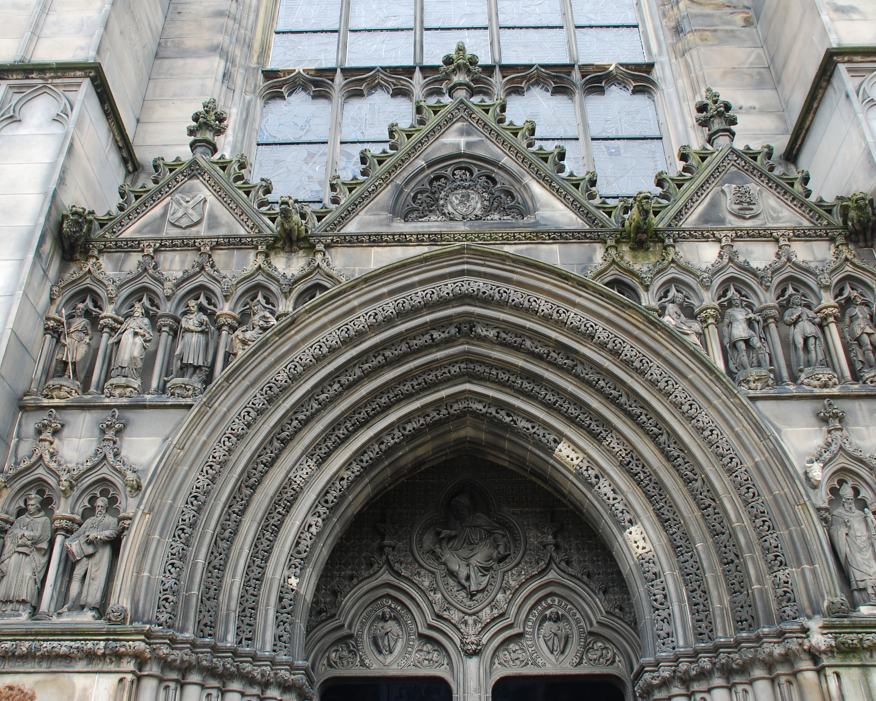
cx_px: 430
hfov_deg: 51.5
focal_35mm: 35
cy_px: 340
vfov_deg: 42.2
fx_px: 907
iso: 200
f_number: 5.6
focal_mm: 20
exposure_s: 1/60
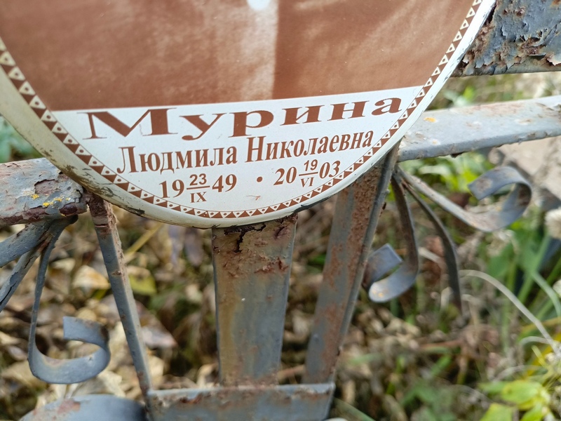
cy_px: 210
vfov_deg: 54.9
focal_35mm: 25
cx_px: 280
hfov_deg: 69.4
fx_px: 405
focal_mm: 4.76
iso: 112
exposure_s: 1/135
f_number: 1.69
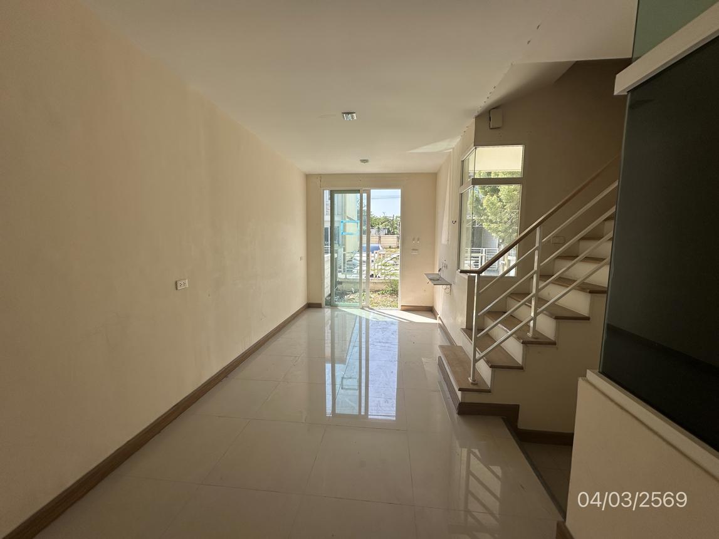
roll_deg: -0.7
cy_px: 270
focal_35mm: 14
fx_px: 291
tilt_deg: -5.9
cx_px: 360
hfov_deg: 102.1
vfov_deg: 85.7
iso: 40
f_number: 2.2
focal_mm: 2.22
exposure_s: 1/513
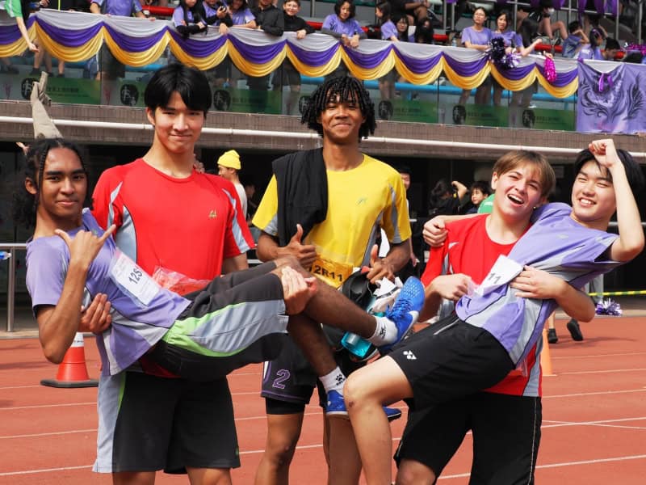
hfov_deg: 19.6
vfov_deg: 14.8
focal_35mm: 100
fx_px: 1866
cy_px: 242
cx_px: 323
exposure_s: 1/500
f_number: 9
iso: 200
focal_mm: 50
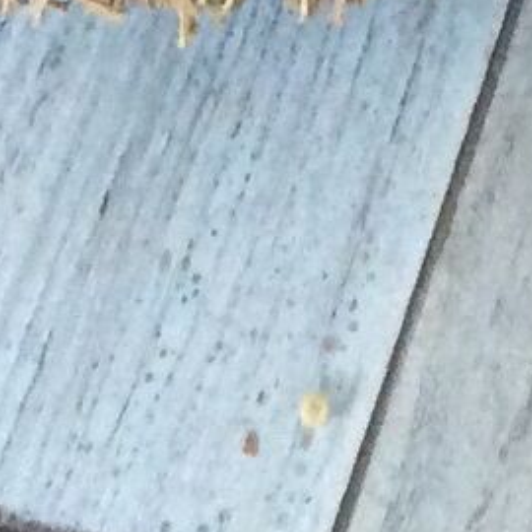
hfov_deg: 8.3
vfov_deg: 7.4
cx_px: 609
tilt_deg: -50.0
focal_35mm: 209
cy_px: -1072
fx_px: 3634
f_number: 2.4
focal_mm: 3.3
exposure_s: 1/17
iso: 250
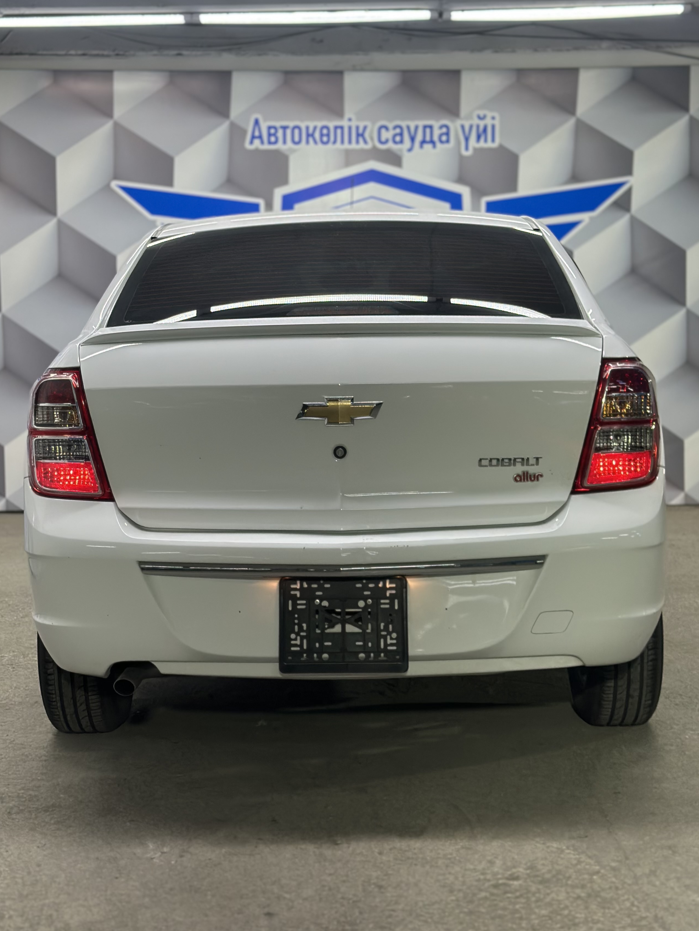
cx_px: 347
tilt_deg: -3.7
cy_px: 401
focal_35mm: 57
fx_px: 1534
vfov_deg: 33.7
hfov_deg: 25.7
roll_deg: -0.3
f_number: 1.78
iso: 80
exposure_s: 1/383
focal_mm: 6.86
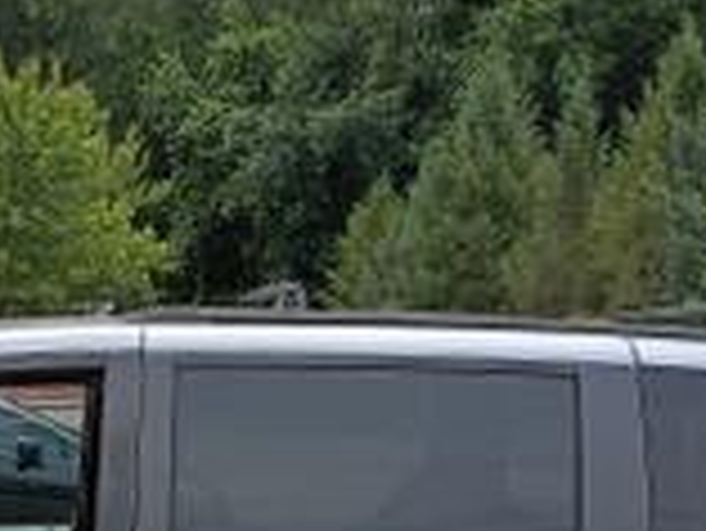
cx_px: 180
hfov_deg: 20.9
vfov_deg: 15.0
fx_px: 1898
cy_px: 729
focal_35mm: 93
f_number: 1.8
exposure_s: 1/926
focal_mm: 4.27
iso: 104
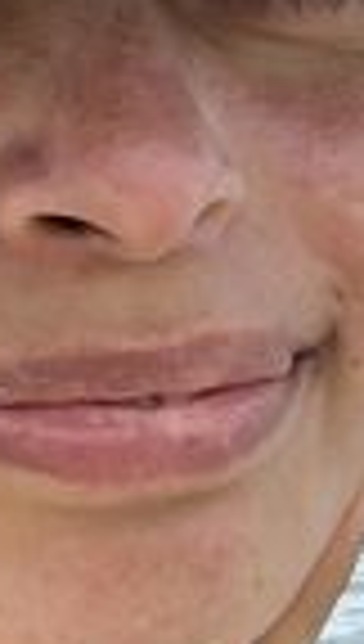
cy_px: 372
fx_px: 2287
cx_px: 355
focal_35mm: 134
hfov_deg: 9.0
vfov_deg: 16.0
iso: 32
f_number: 2.2
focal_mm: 2.71
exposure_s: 1/389
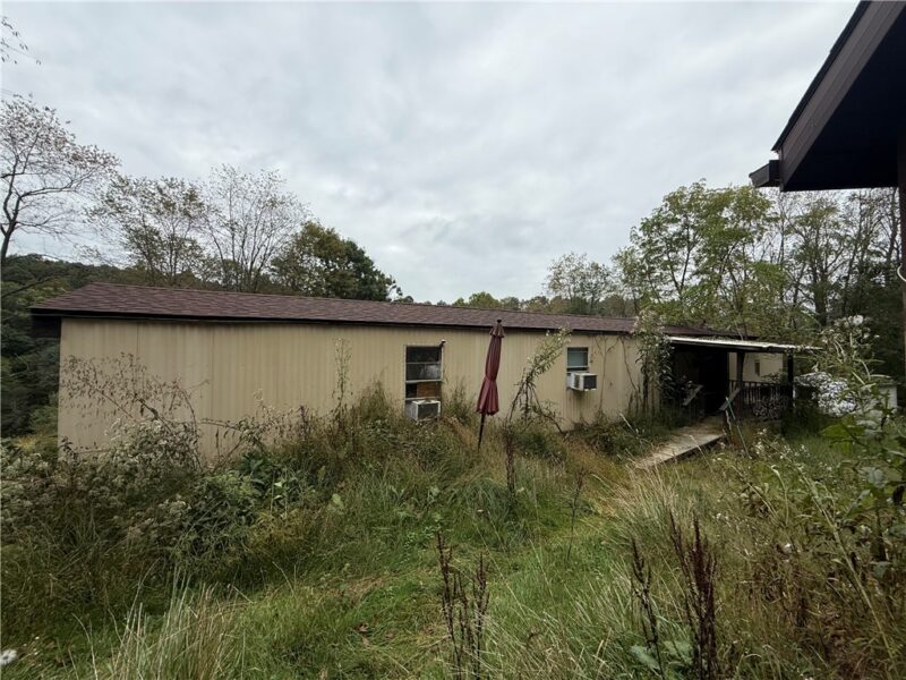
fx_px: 366
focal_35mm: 14
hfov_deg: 102.1
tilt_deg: +2.2
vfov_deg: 85.7
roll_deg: -0.8
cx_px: 453
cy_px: 340
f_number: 2.2
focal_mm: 2.22
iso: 50
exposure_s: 1/1068
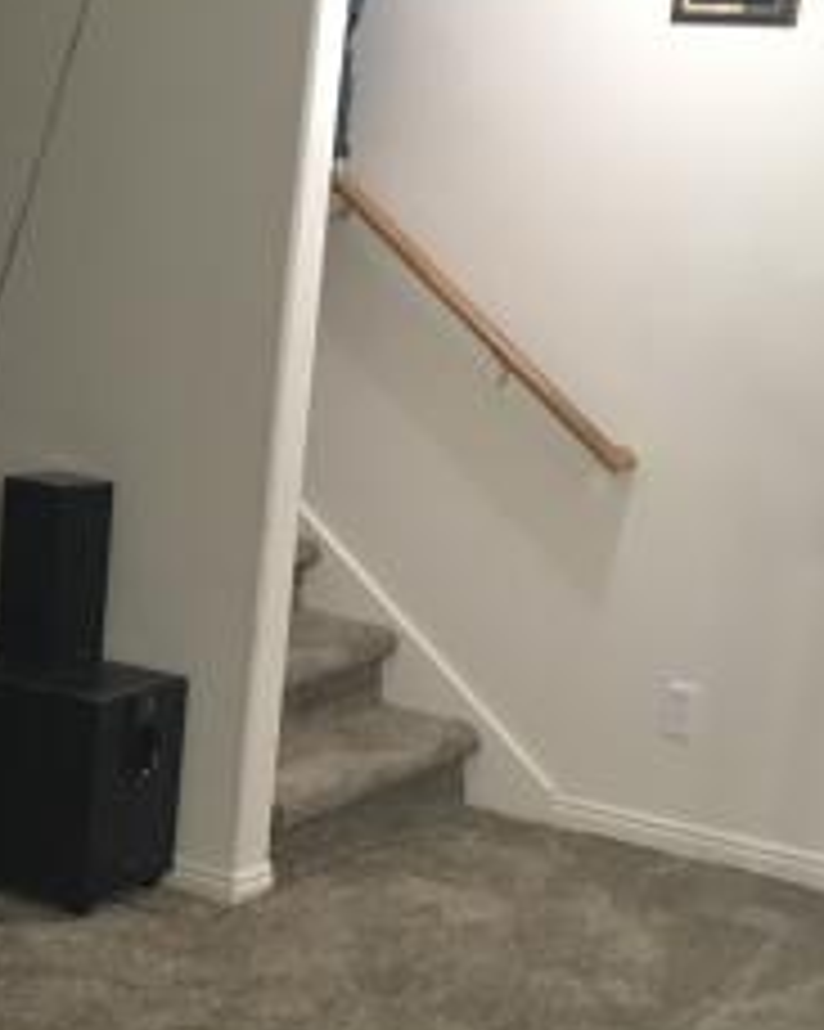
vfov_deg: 24.1
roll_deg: -0.8
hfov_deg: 18.1
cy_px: 661
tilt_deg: -14.0
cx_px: -248
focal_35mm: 79
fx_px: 2410
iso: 200
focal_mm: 4.15
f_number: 2.2
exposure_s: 1/20
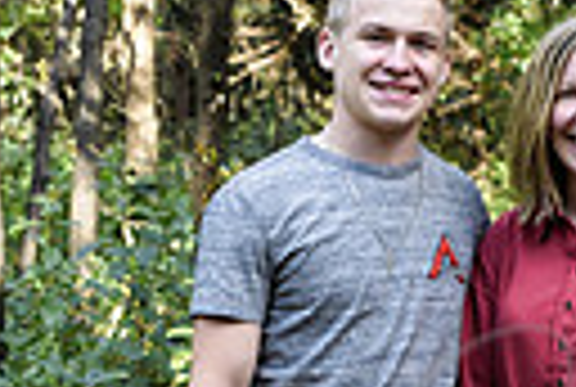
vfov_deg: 10.3
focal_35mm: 131
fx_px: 2101
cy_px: 506
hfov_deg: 15.3
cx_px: 612
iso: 200
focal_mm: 29
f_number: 3.5
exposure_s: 1/60
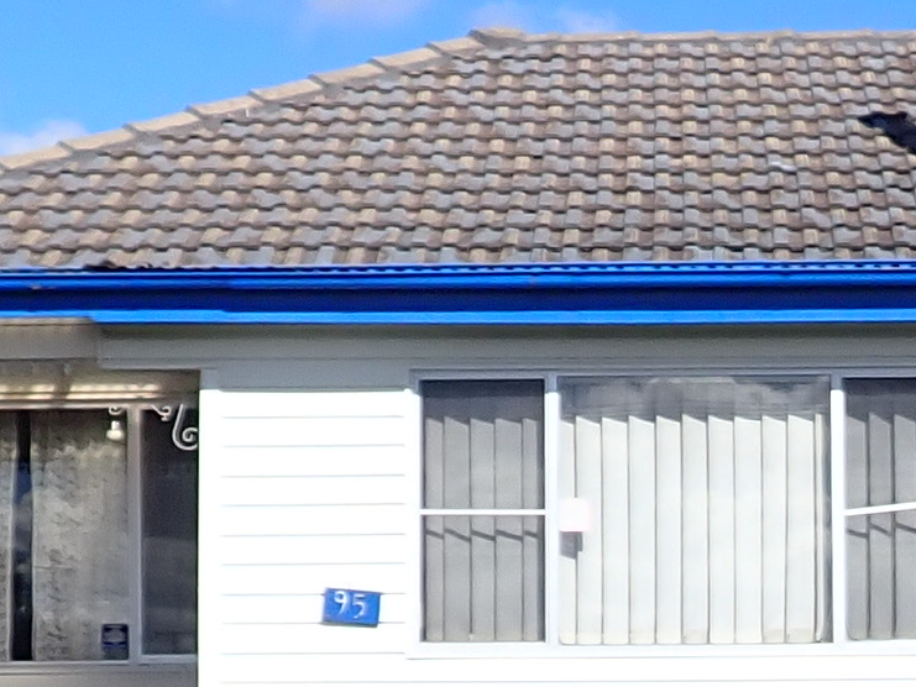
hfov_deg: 14.5
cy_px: 704
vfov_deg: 10.9
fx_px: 3573
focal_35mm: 135
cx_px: 739
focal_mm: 4.5
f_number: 8
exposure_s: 1/200
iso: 100
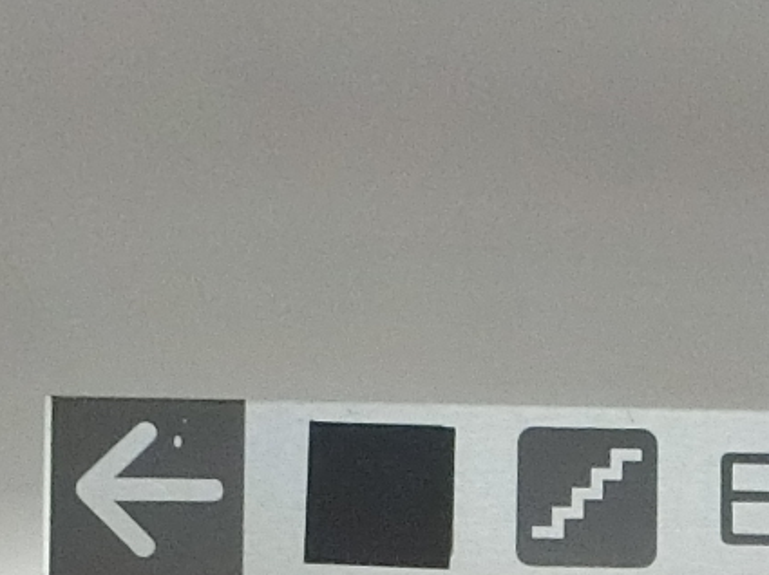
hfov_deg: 11.6
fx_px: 3640
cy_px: 1282
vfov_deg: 8.4
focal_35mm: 164
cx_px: 1109
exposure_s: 1/125
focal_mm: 6
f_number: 3.9
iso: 800
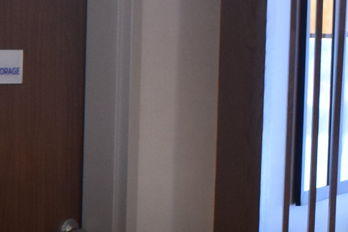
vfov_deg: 6.5
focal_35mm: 208
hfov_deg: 9.2
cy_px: 400
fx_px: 2011
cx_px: -401
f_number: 3.8
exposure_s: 1/50
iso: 800
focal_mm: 22
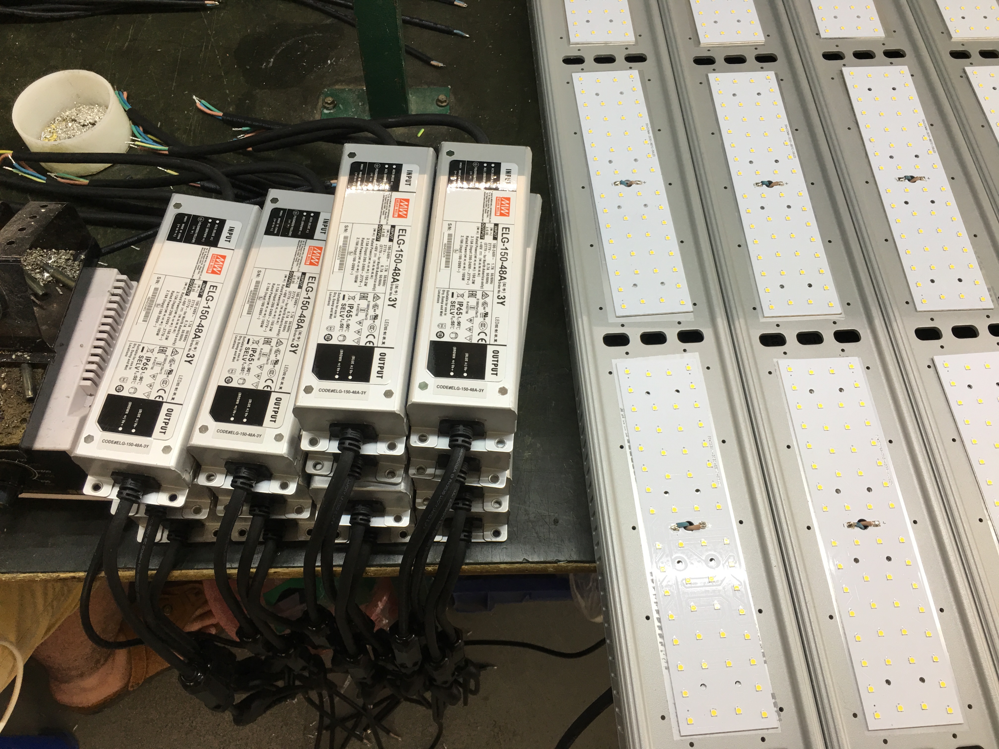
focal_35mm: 29
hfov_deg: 61.7
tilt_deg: -62.1
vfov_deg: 48.2
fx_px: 837
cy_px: 374
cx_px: 500
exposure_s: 1/33
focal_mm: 4.15
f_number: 2.2
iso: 25
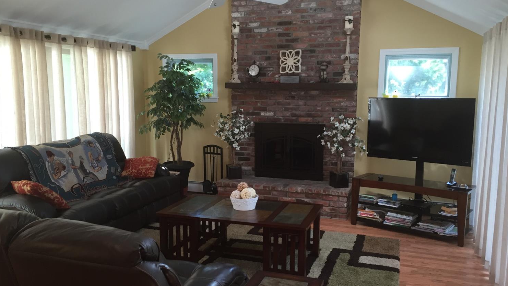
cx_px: 254
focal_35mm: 32
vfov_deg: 36.7
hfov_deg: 61.0
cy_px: 154
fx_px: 431
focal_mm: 4.15
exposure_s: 1/30
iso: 80
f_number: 2.2
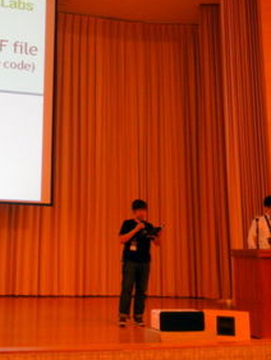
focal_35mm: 50
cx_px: 32
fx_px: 521
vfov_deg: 38.1
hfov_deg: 28.2
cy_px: 158
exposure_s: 1/22.8
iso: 400
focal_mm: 5.4
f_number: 3.5
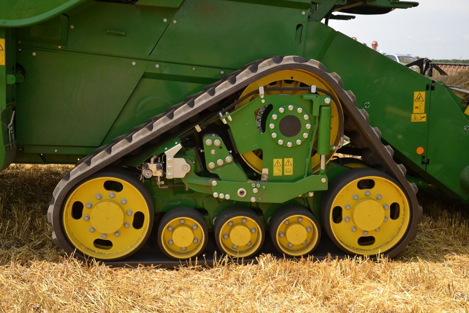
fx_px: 625
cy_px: 156
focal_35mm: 48
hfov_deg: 41.1
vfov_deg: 28.1
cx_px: 234
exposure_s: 1/3200
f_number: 4.2
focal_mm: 32
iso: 800
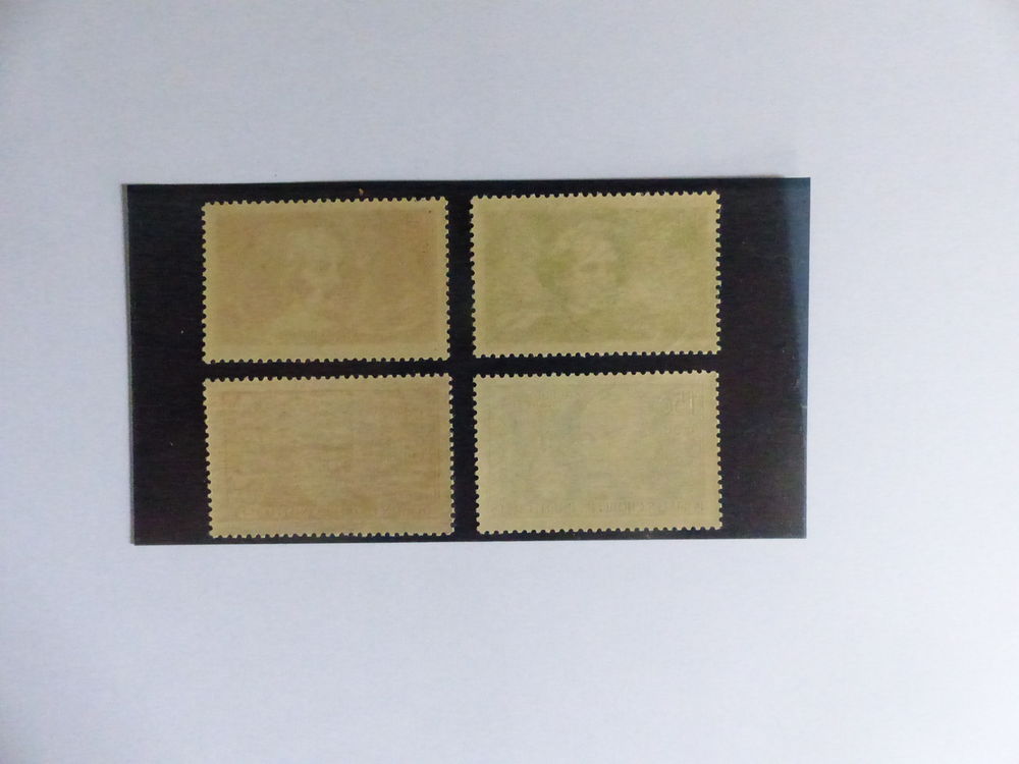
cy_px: 382
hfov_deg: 69.4
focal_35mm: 25
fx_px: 736
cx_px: 510
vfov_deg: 54.9
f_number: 3.5
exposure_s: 1/400
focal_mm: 4.5
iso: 3200
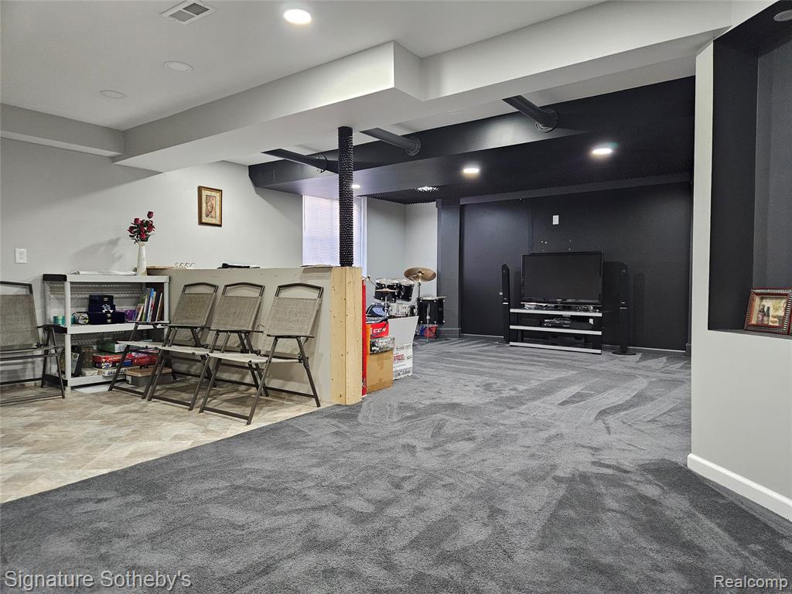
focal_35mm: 23
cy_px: 297
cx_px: 396
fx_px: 526
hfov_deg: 73.9
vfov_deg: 58.9
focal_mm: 5.4
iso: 500
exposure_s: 1/120
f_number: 1.8
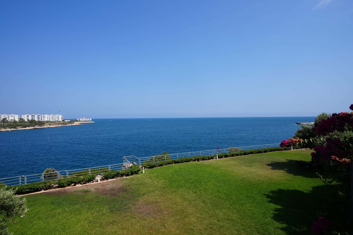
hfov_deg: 90.0
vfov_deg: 67.4
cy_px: 118
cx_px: 176
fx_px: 176
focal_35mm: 18
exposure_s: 1/200
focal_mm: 18
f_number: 10
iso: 100
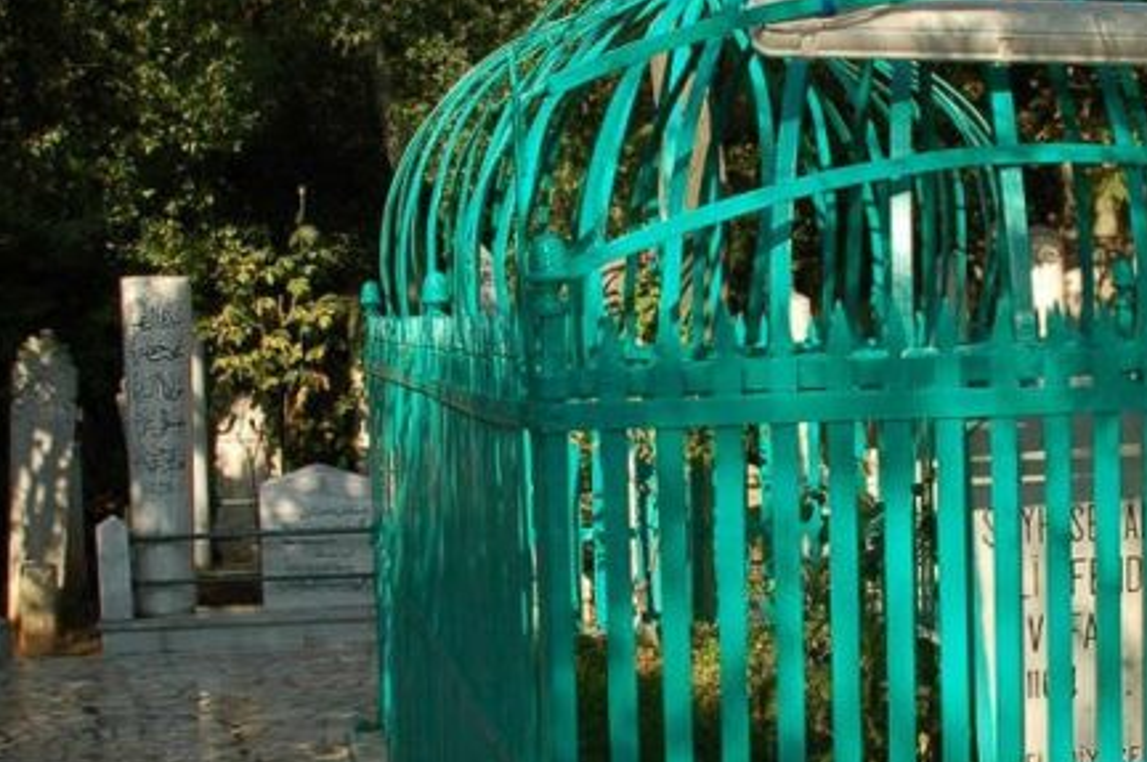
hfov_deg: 31.0
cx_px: 826
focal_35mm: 64
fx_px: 2037
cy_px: 413
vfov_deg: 21.2
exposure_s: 1/250
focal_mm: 18
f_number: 7.1
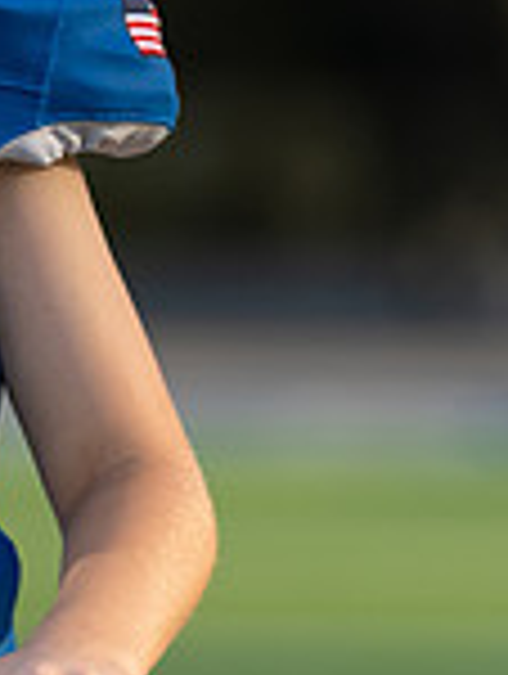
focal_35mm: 760
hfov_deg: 2.0
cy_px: 136
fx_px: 14829
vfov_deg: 2.6
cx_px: -243
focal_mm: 150
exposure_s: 1/640
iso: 100
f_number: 2.8
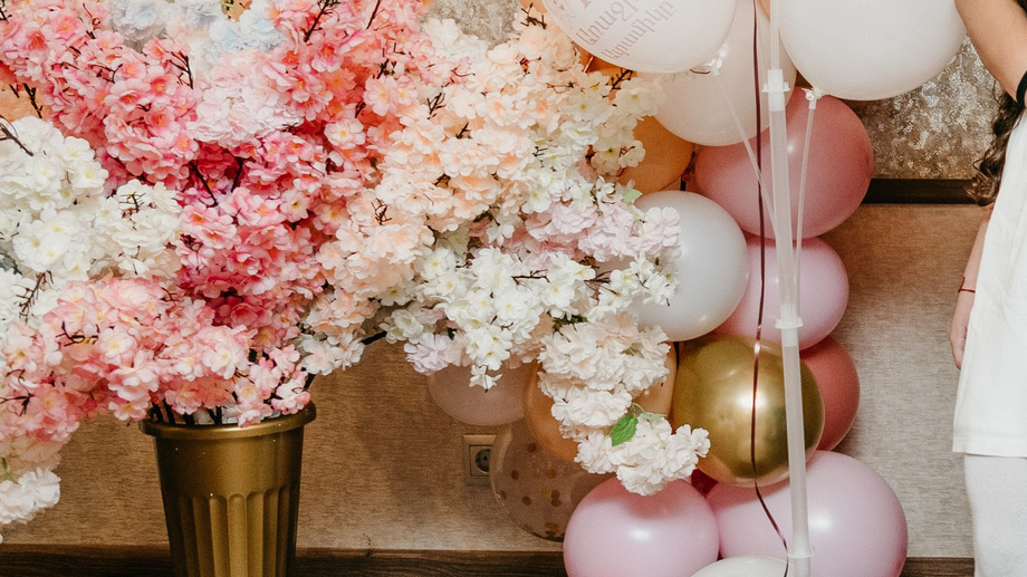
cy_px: 141
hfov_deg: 18.9
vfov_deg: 11.5
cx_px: 1319
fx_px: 2859
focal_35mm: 105
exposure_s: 1/160
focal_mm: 34
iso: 160
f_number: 4
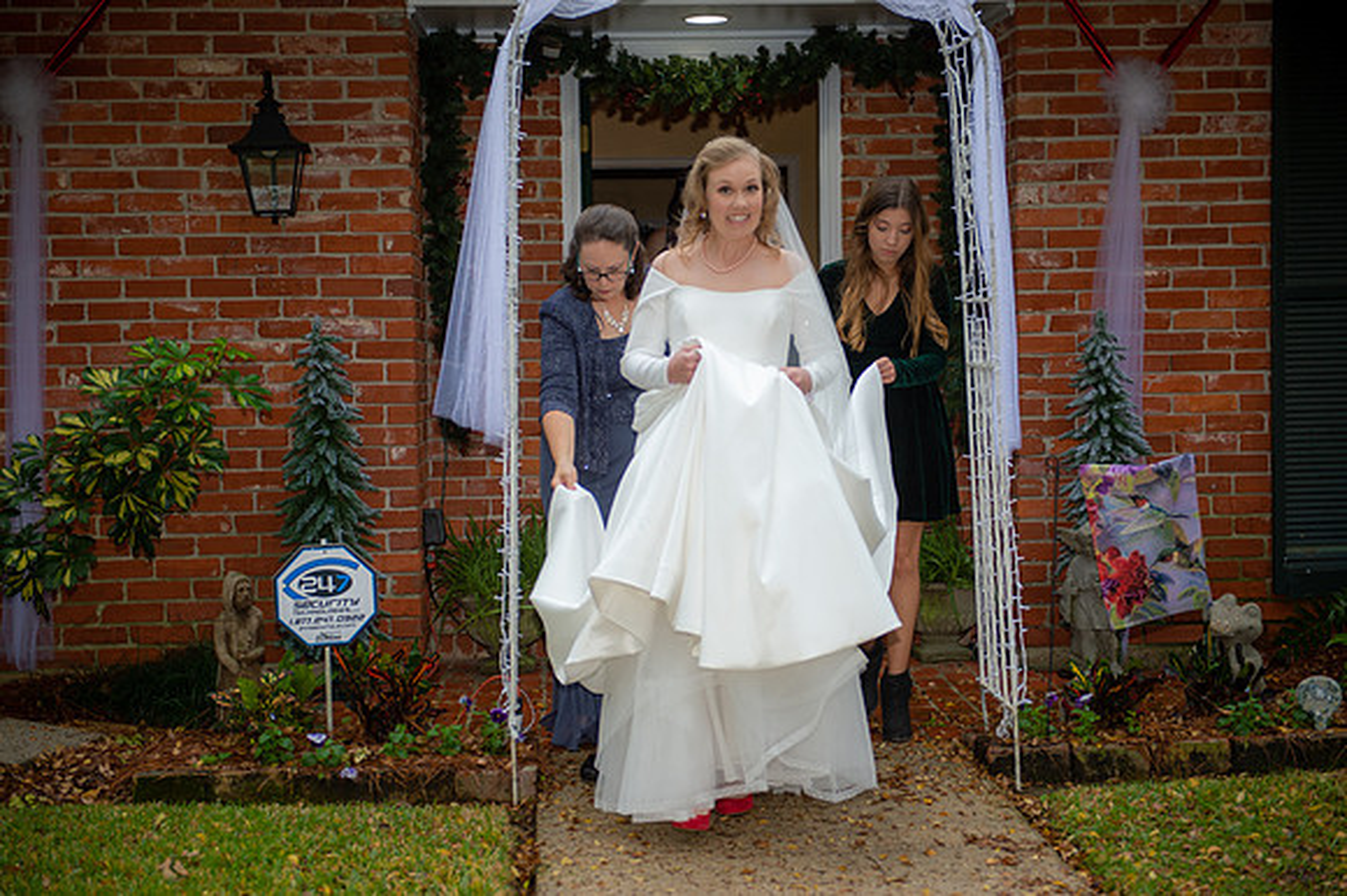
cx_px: 674
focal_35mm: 62
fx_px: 2318
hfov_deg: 32.4
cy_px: 448
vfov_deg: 21.9
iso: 320
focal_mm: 62
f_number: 2.8
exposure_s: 1/250
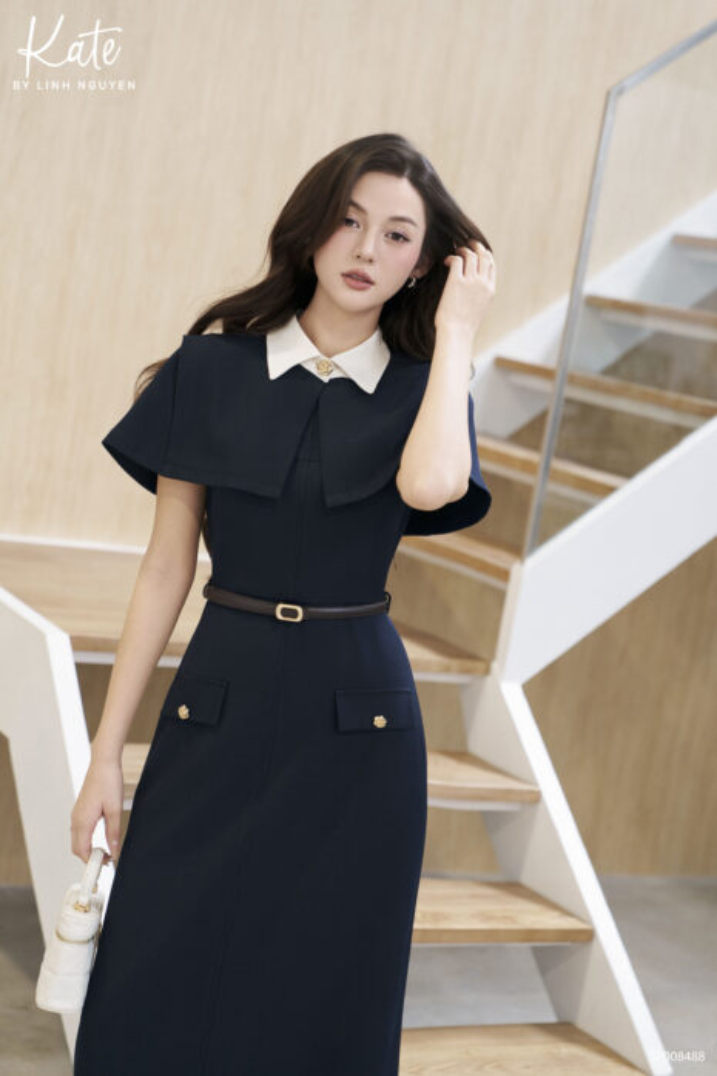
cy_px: 538
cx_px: 358
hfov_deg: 19.4
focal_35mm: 70
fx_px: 2092
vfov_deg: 28.8
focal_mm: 70
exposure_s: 1/125
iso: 800
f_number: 2.8
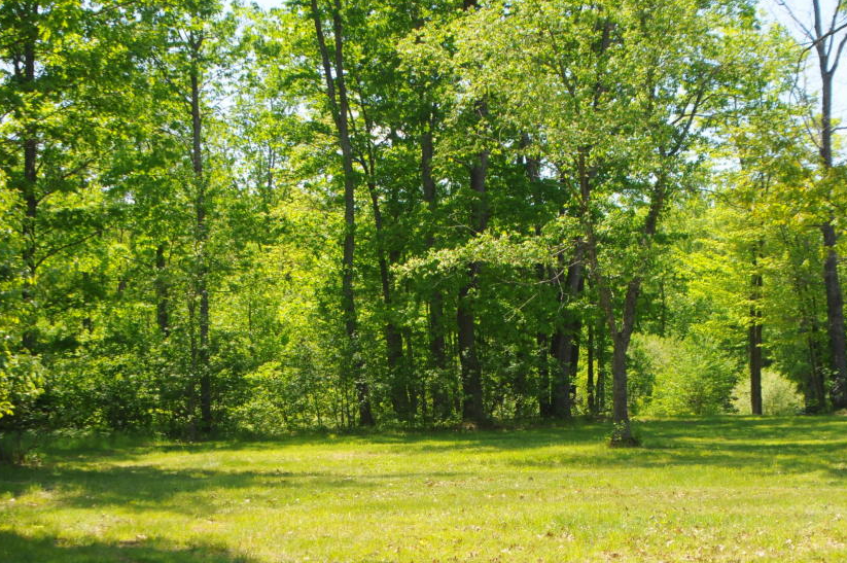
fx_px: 1387
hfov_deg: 34.0
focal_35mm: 59
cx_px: 434
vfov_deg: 22.9
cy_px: 357
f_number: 8
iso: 800
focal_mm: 28
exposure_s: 1/400
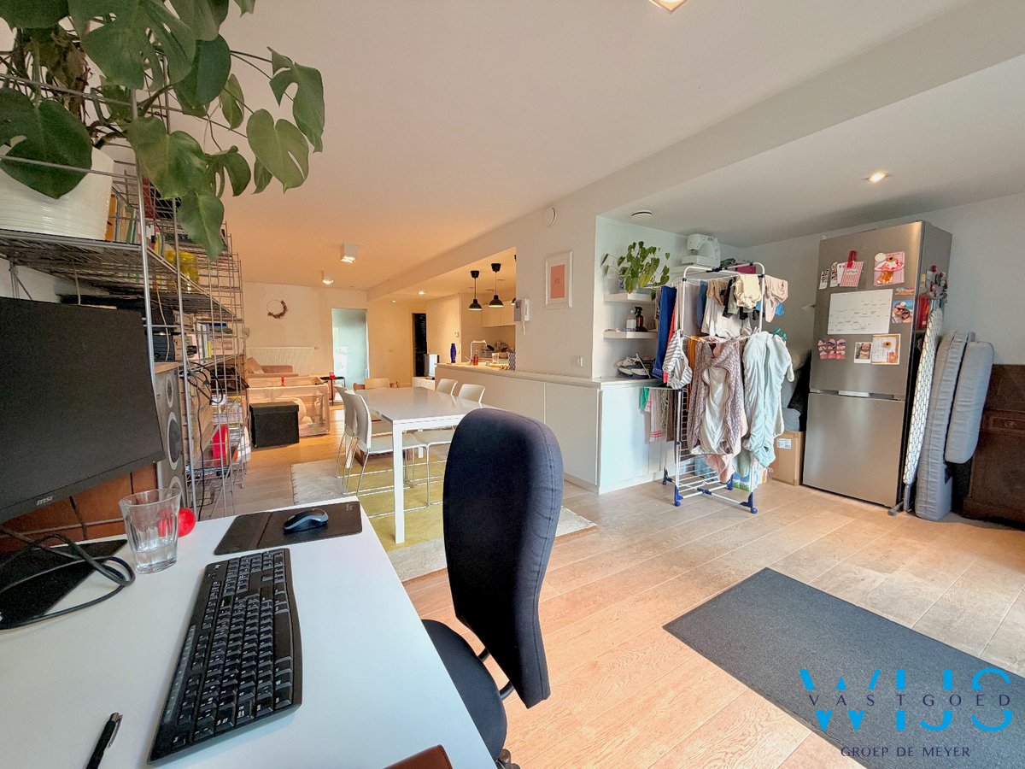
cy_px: 384
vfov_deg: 85.7
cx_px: 512
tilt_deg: -5.2
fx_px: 415
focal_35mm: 14
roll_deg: +0.0
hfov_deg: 102.1
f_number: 2.2
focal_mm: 2.22
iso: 160
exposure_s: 1/50
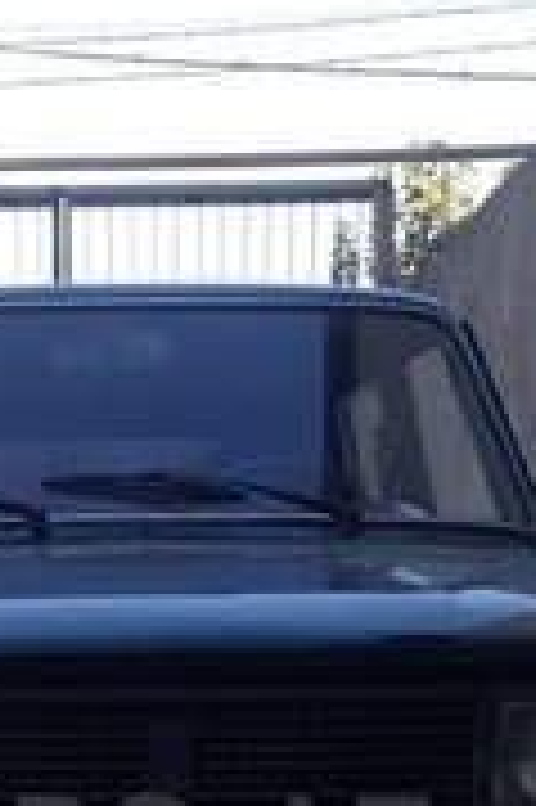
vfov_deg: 20.6
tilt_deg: -5.1
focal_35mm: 95
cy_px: 847
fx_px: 2126
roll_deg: -0.7
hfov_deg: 14.3
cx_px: 86
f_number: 2.4
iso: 50
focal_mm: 4.12
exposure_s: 1/357
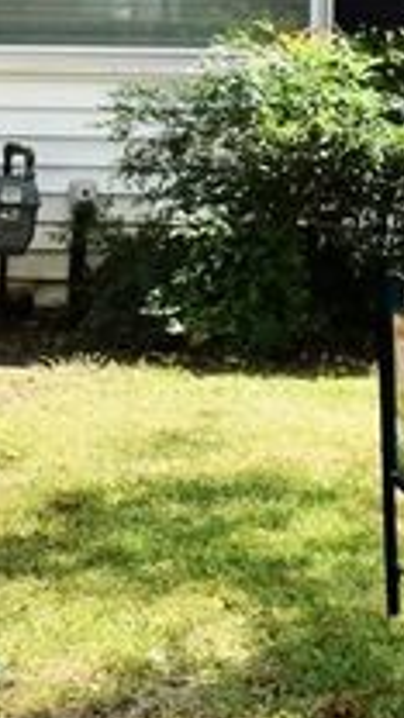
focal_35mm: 139
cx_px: 204
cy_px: 85
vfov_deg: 15.3
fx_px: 2647
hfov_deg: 8.7
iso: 100
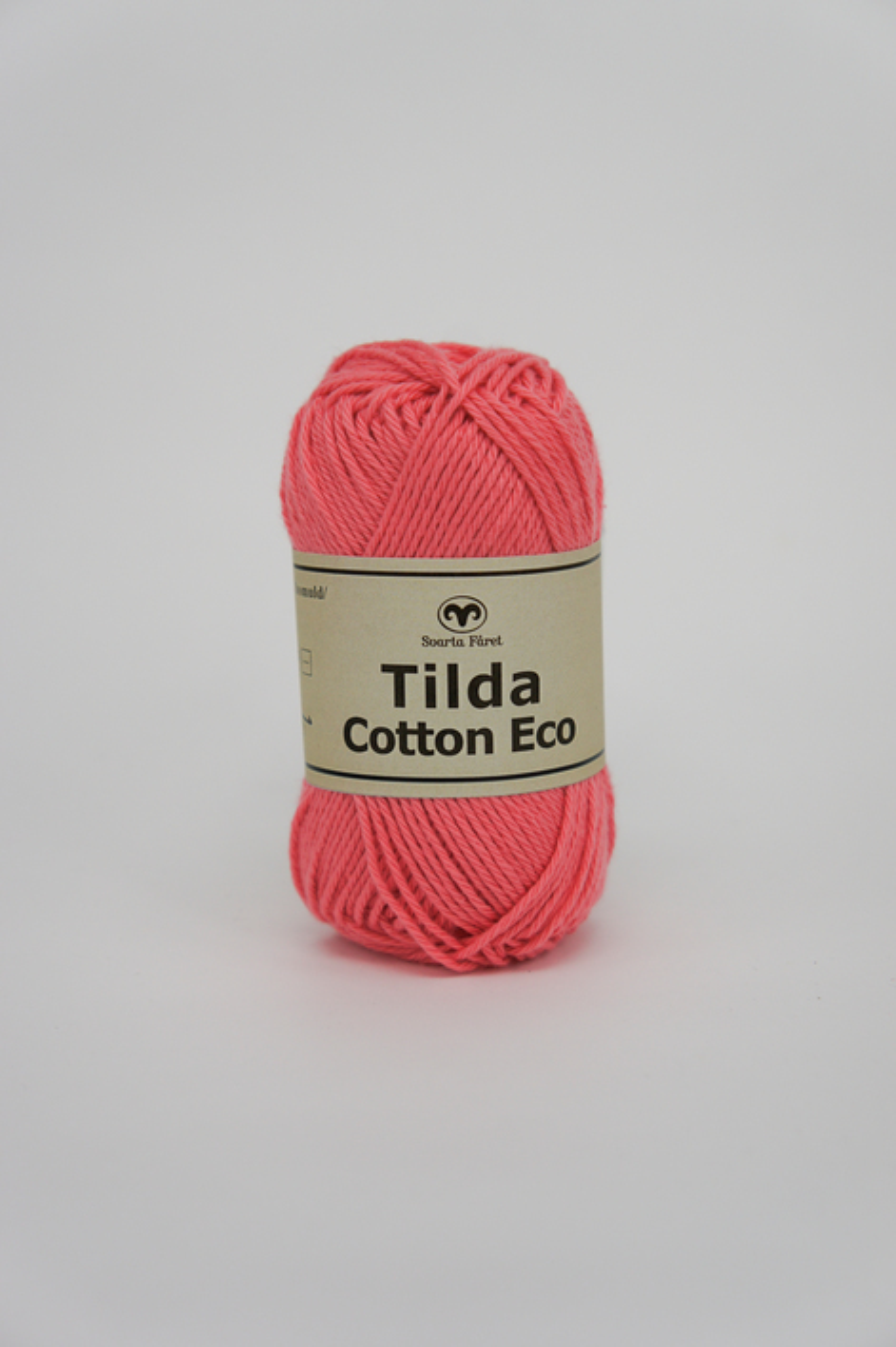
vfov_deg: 33.4
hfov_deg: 22.6
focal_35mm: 60
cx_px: 448
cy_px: 674
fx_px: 2243
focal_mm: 40
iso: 200
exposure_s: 1/80
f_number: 5
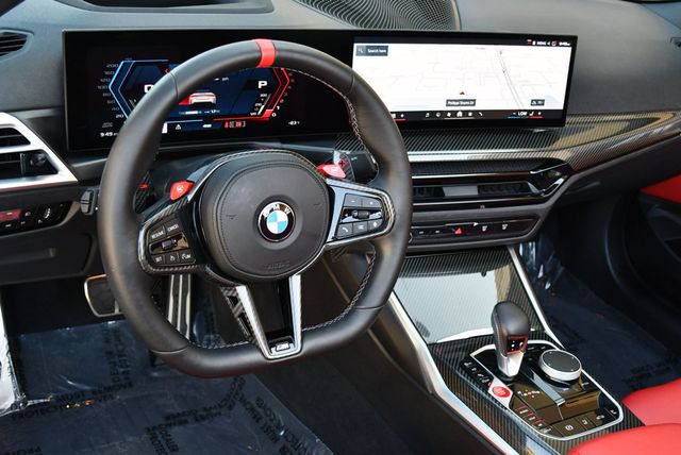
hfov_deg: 41.1
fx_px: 909
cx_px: 340
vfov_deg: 28.1
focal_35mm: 48
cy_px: 228
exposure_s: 1/250
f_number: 4
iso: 800
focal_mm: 24
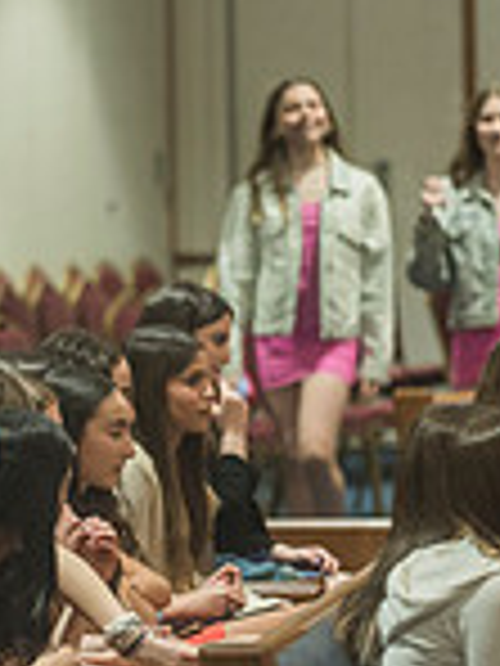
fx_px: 6529
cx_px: 198
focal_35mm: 339
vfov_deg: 5.8
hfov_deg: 4.4
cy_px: 108
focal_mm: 116
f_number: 2.8
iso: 1250
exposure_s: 1/60
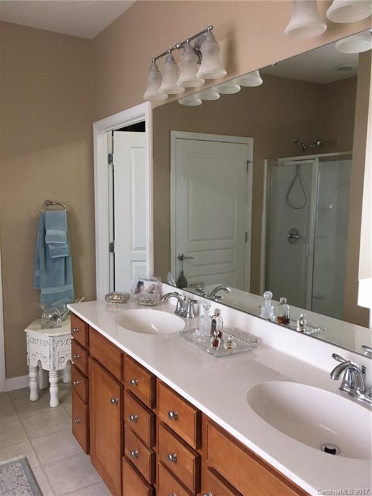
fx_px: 416
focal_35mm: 29
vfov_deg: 61.7
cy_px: 248
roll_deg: -0.4
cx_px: 186
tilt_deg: -8.2
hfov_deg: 48.2
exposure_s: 1/30
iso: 100
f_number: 2.2
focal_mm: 4.15
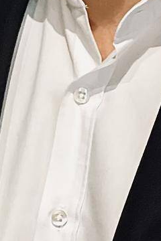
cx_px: -1
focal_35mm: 308
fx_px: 2066
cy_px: 44
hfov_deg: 4.5
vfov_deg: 6.7
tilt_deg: -6.8
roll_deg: +0.3
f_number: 2
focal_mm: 6
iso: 400
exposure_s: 1/33
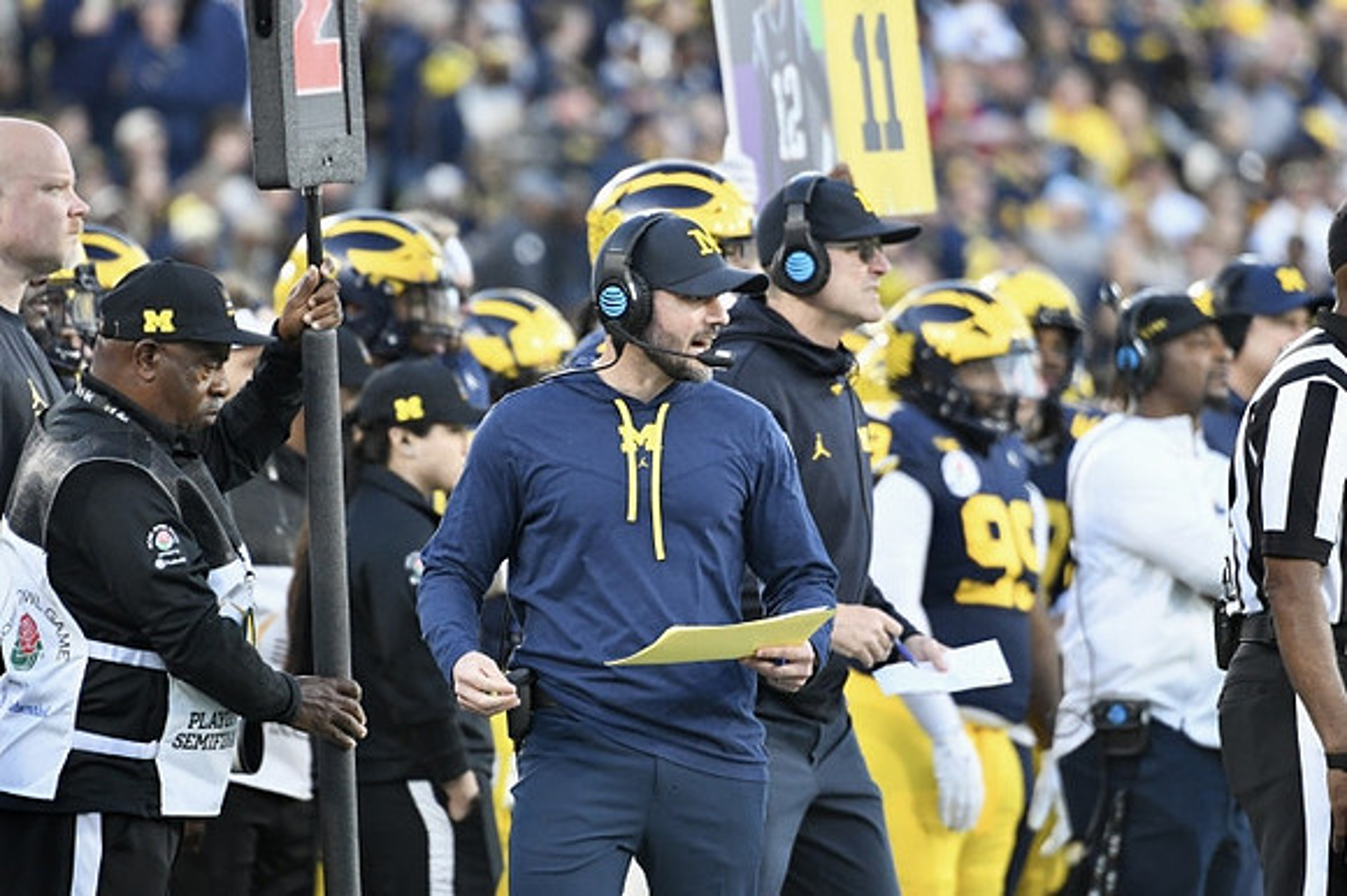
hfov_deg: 3.4
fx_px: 22436
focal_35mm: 600
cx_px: 674
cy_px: 448
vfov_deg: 2.3
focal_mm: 400
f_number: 5.6
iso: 3200
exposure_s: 1/640
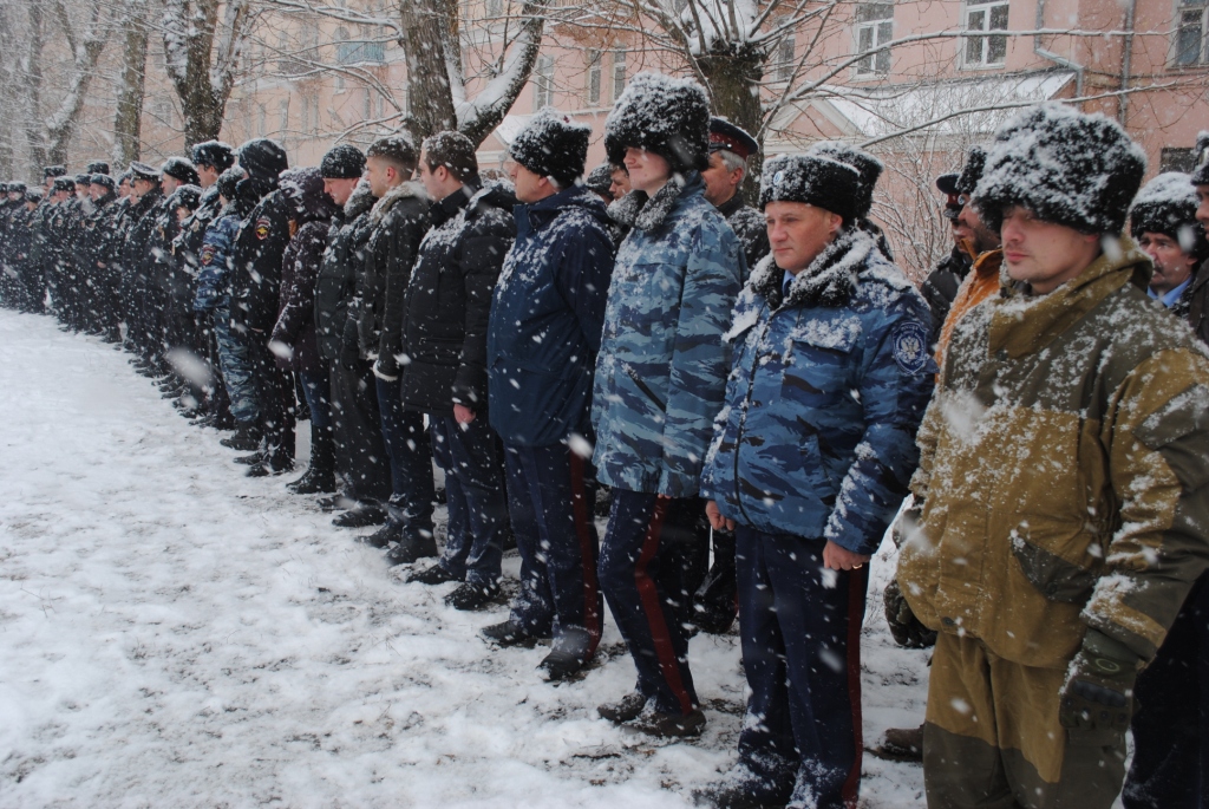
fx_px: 1109
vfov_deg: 40.1
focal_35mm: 33
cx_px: 604
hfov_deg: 57.2
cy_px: 404
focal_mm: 22
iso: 125
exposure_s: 1/125
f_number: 5.6
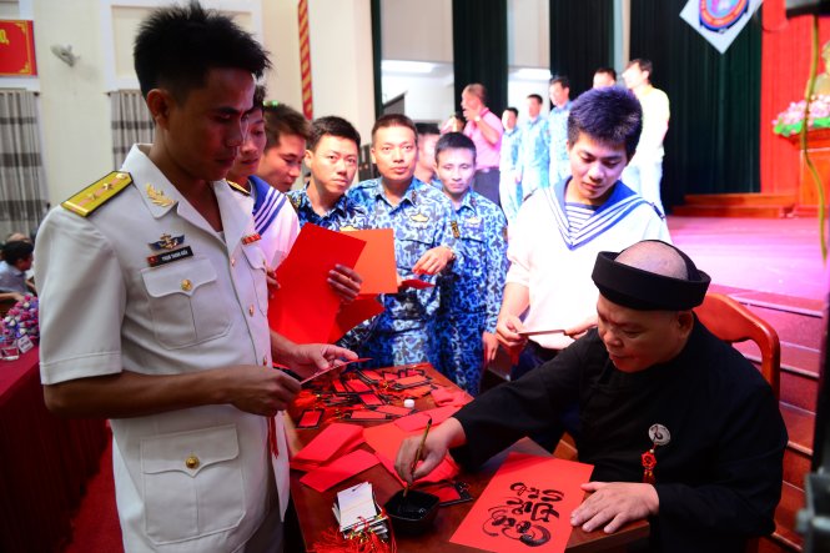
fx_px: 553
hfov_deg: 73.8
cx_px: 415
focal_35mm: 24
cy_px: 276
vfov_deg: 53.1
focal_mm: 24
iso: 800
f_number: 3.5
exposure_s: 1/30
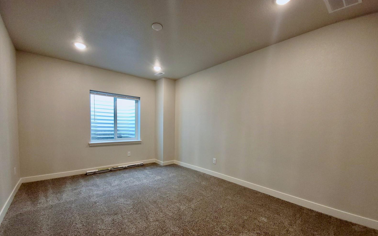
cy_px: 137
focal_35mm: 14
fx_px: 144
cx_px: 191
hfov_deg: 105.3
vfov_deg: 78.0
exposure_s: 1/30
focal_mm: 1.74
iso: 80
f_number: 2.2
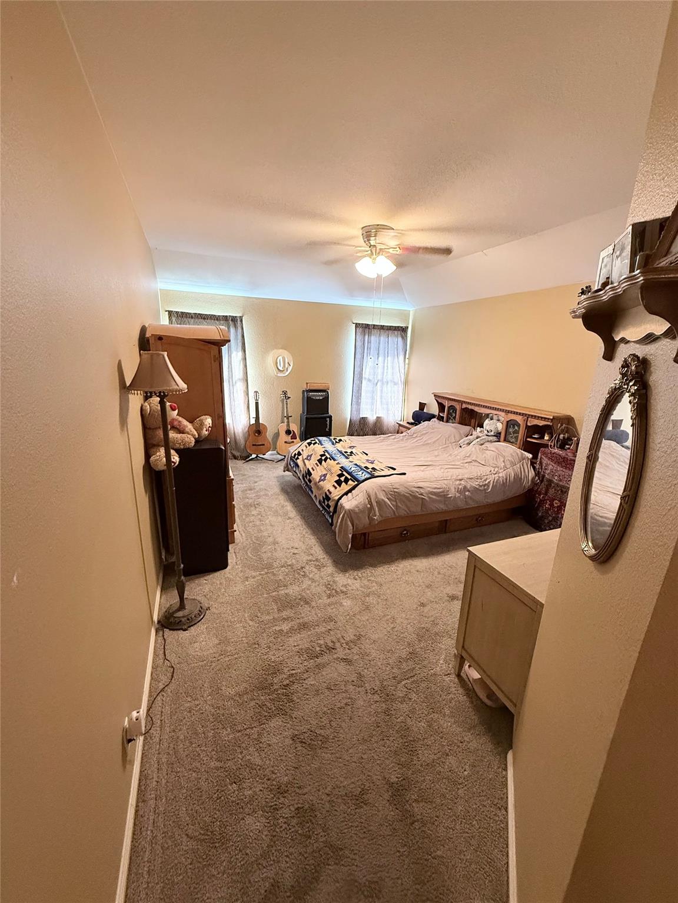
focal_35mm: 14
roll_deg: -2.5
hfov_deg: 85.7
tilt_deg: -15.5
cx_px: 339
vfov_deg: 102.1
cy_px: 452
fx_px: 366
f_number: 2.2
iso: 640
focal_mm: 2.22
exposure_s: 1/60
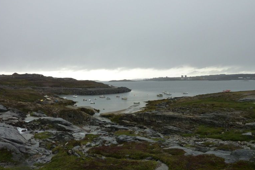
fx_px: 191
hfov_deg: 67.3
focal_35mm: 27
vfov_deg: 48.0
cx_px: 123
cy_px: 81
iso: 125
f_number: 4
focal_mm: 4.1
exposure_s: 1/200
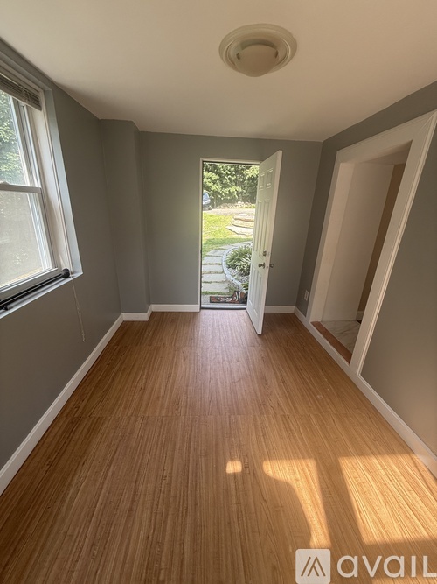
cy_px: 292
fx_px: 236
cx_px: 218
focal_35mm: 14
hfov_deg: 85.7
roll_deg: -3.5
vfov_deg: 102.1
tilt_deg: -18.6
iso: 64
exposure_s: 1/163
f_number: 2.2
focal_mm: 2.22
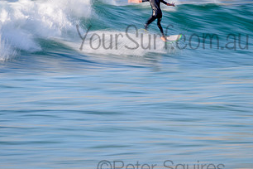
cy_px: 34
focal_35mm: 1163
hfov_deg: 1.8
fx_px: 8173
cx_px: 167
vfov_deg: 1.2
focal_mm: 500
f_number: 11
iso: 31
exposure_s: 1/13
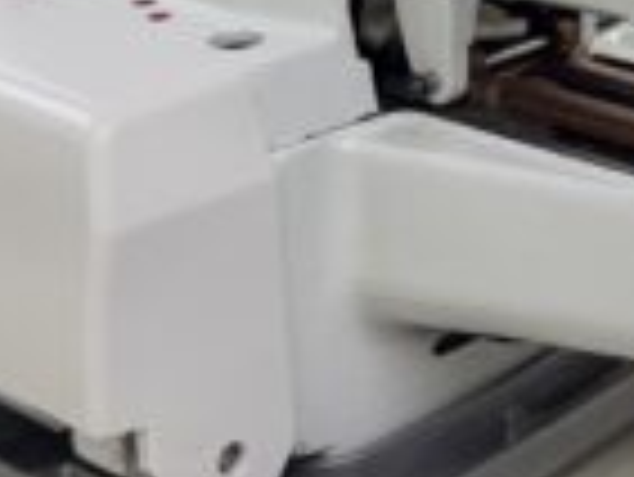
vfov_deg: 13.3
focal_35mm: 107
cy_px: -151
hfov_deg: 18.0
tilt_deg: -12.7
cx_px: 607
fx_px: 1961
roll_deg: +1.5
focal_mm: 6.76
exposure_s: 1/221
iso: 64
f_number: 1.78
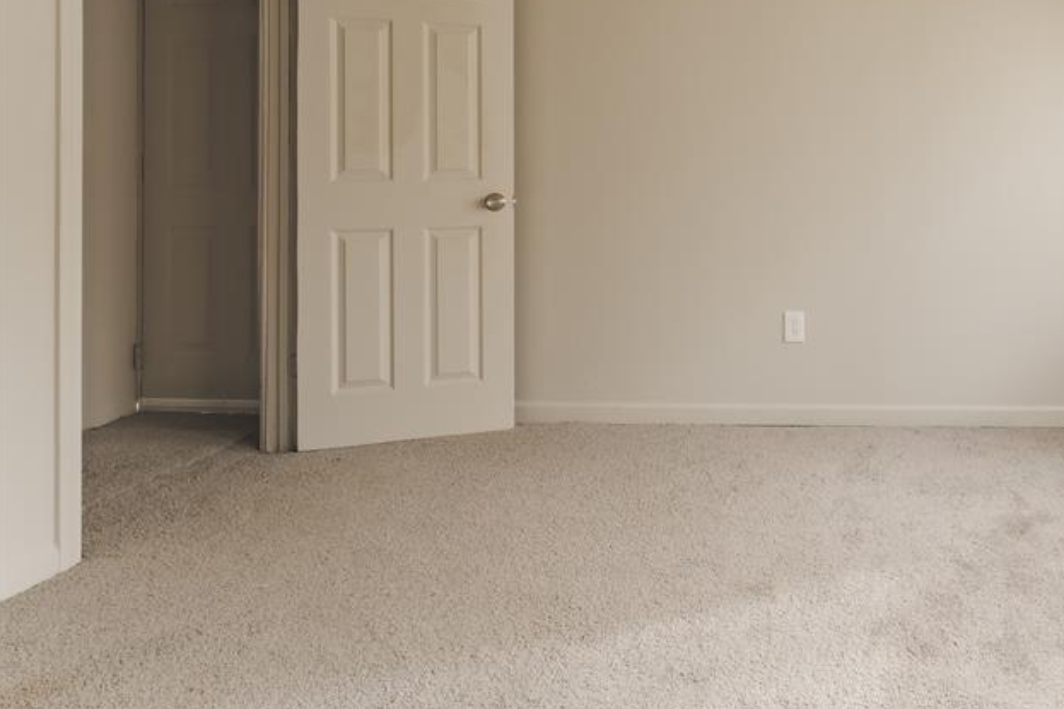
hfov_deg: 67.9
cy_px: 179
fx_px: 680
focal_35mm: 23
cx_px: 871
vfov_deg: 52.7
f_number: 18
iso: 250
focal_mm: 14
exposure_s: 1/5
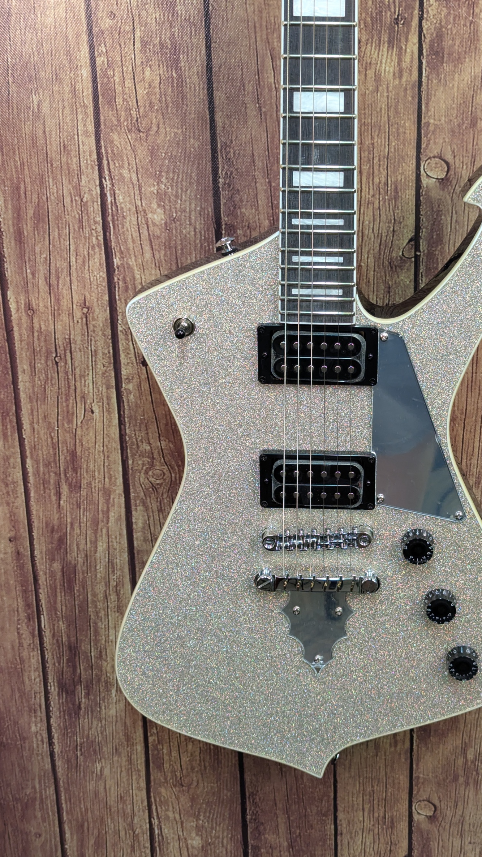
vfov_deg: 39.2
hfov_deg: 22.5
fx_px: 1204
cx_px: 318
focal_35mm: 53
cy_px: 428
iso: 190
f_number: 1.85
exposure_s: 1/60
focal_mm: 6.81
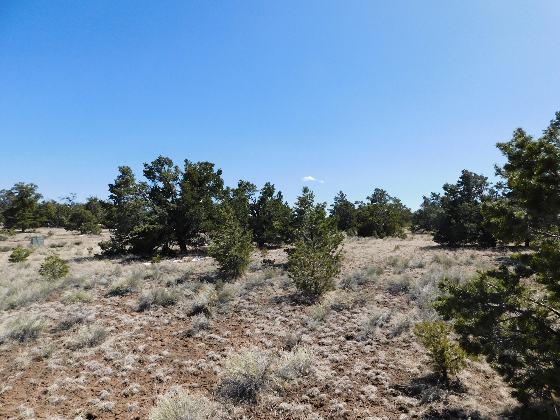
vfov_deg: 58.9
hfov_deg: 73.9
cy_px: 210
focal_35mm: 23
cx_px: 280
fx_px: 372
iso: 125
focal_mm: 4
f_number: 6
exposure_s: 1/400
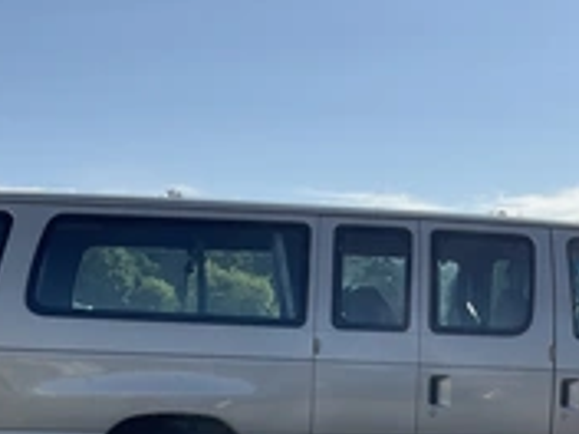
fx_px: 1104
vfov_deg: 21.6
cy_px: 411
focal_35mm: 66
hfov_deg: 29.1
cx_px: 398
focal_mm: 3
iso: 25
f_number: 1.8
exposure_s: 1/2427
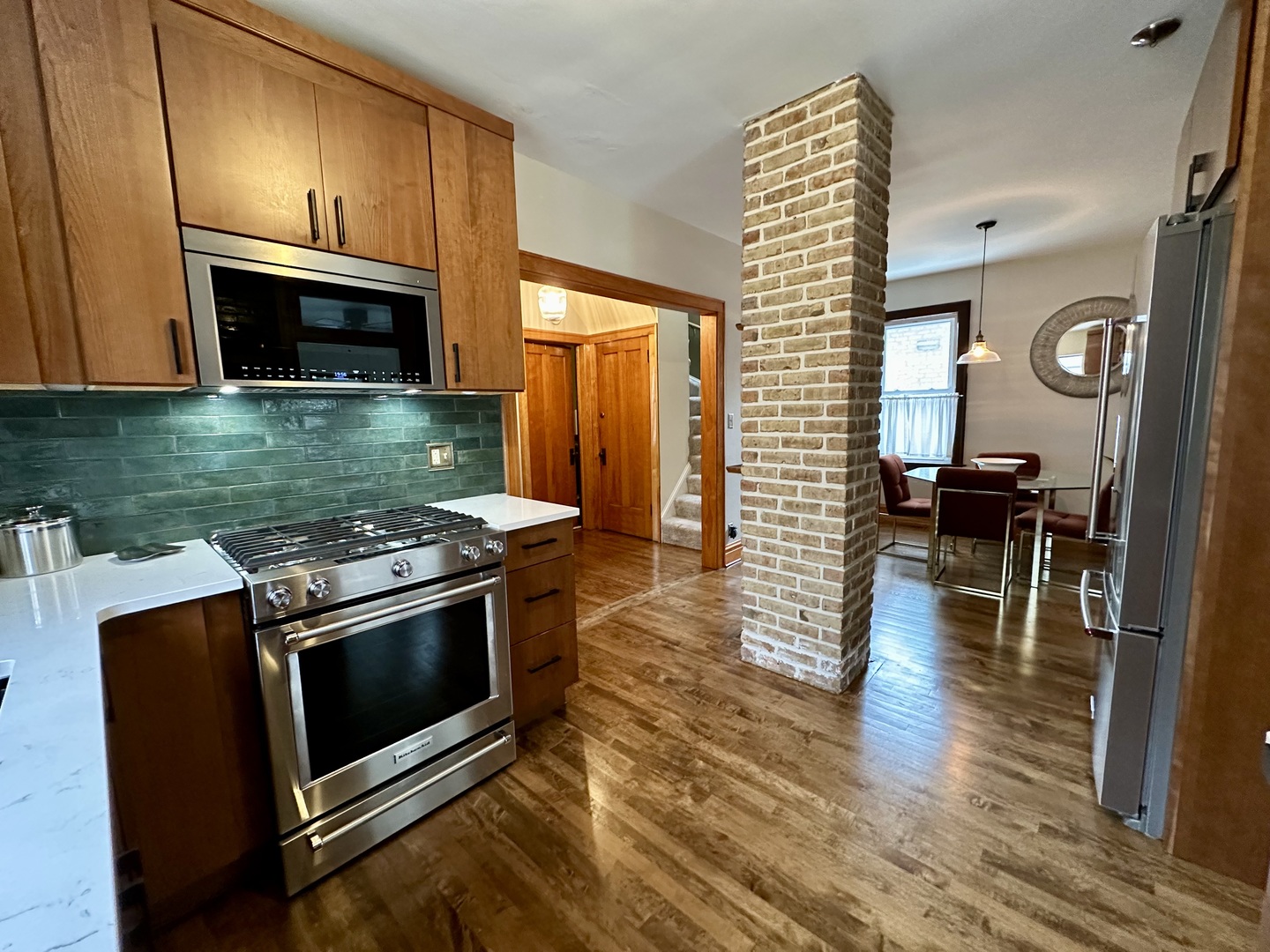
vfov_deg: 85.7
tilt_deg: -8.3
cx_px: 635
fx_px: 514
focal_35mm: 14
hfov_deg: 102.1
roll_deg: +1.3
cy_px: 476
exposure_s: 1/60
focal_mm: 2.22
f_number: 2.2
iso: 640
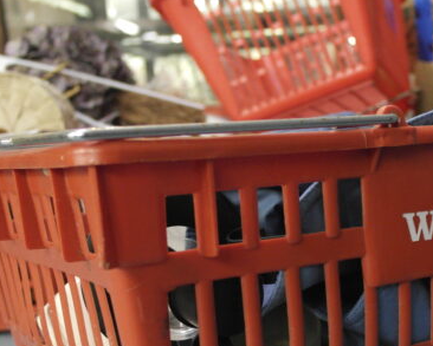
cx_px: 337
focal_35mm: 59
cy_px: 298
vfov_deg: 25.2
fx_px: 756
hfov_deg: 31.2
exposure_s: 1/20
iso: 1600
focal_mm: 20
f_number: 3.5
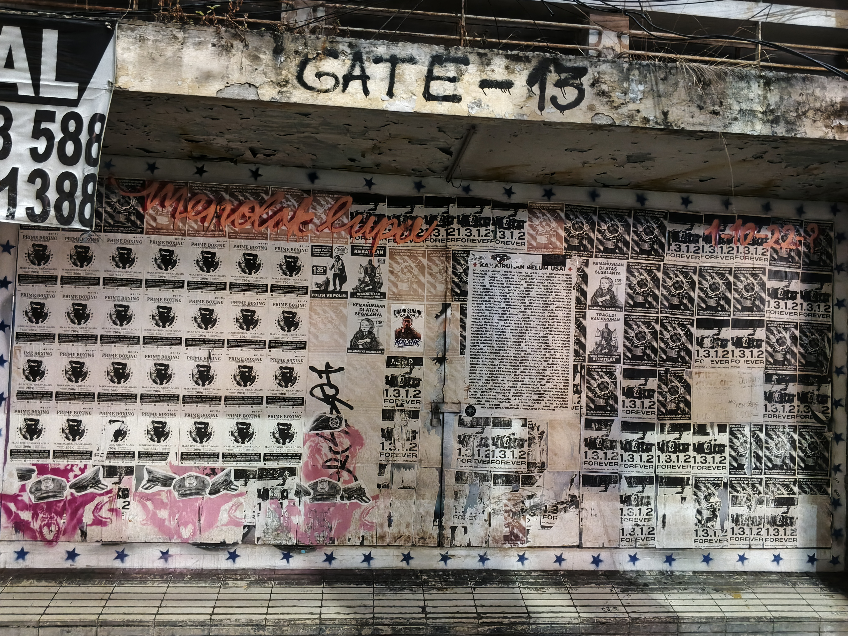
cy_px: 318
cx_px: 424
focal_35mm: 23
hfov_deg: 73.9
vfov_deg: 58.9
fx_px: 563
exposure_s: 1/20
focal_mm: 4.11
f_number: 1.6
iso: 3287
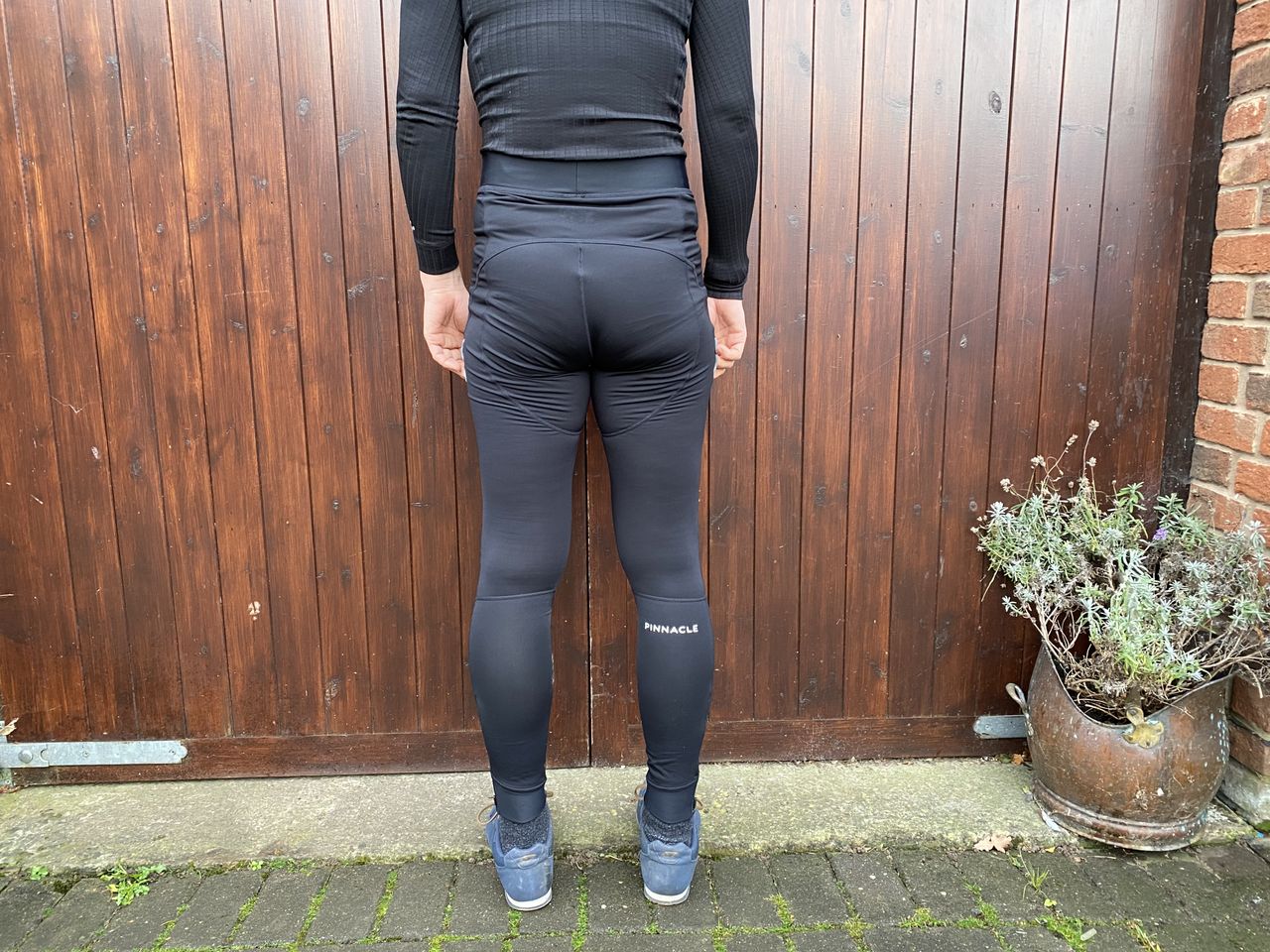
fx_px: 954
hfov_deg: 67.3
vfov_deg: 53.1
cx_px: 635
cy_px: 476
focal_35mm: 26
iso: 160
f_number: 1.8
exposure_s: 1/60
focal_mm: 4.25
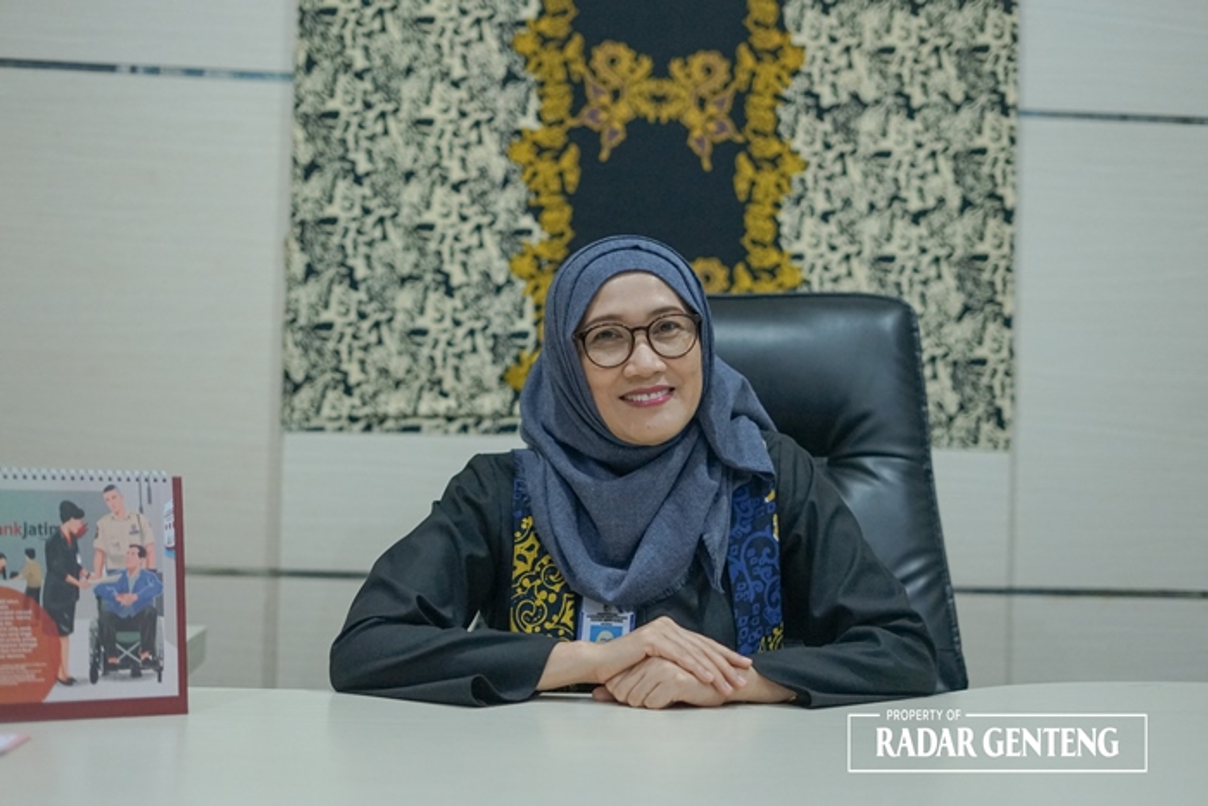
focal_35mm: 50
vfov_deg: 27.0
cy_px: 403
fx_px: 1678
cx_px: 604
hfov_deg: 39.6
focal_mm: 50
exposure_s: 1/250
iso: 2500
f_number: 2.2
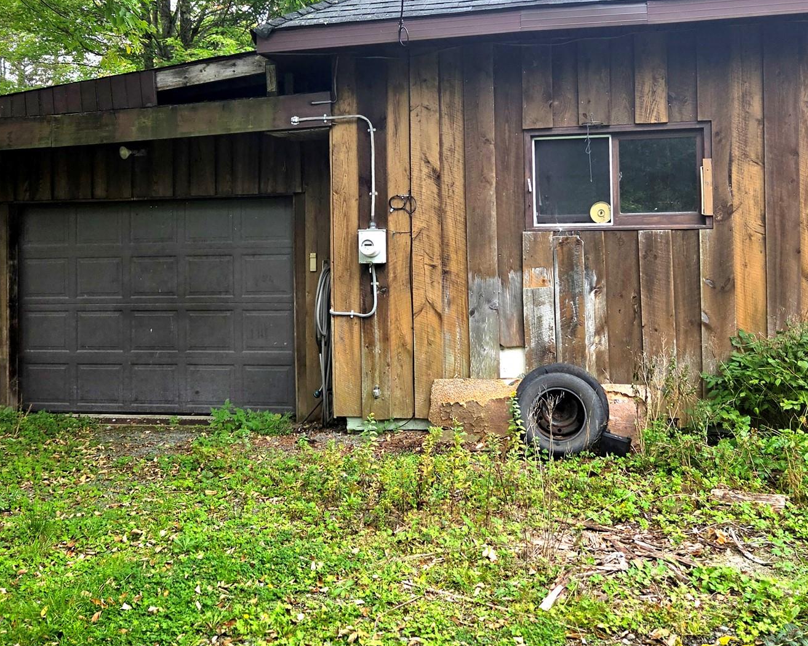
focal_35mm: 35
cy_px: 220
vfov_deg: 41.7
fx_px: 837
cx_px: 443
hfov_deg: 51.5
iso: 80
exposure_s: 1/1250
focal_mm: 5.4
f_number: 1.8
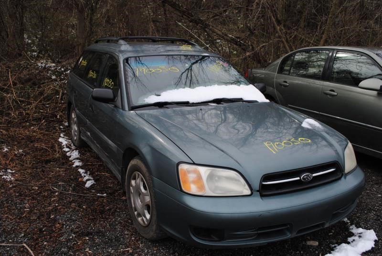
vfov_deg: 40.0
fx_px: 350
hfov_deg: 57.2
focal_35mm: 33
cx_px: 191
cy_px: 128
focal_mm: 22
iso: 100
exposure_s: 1/200
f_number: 7.1
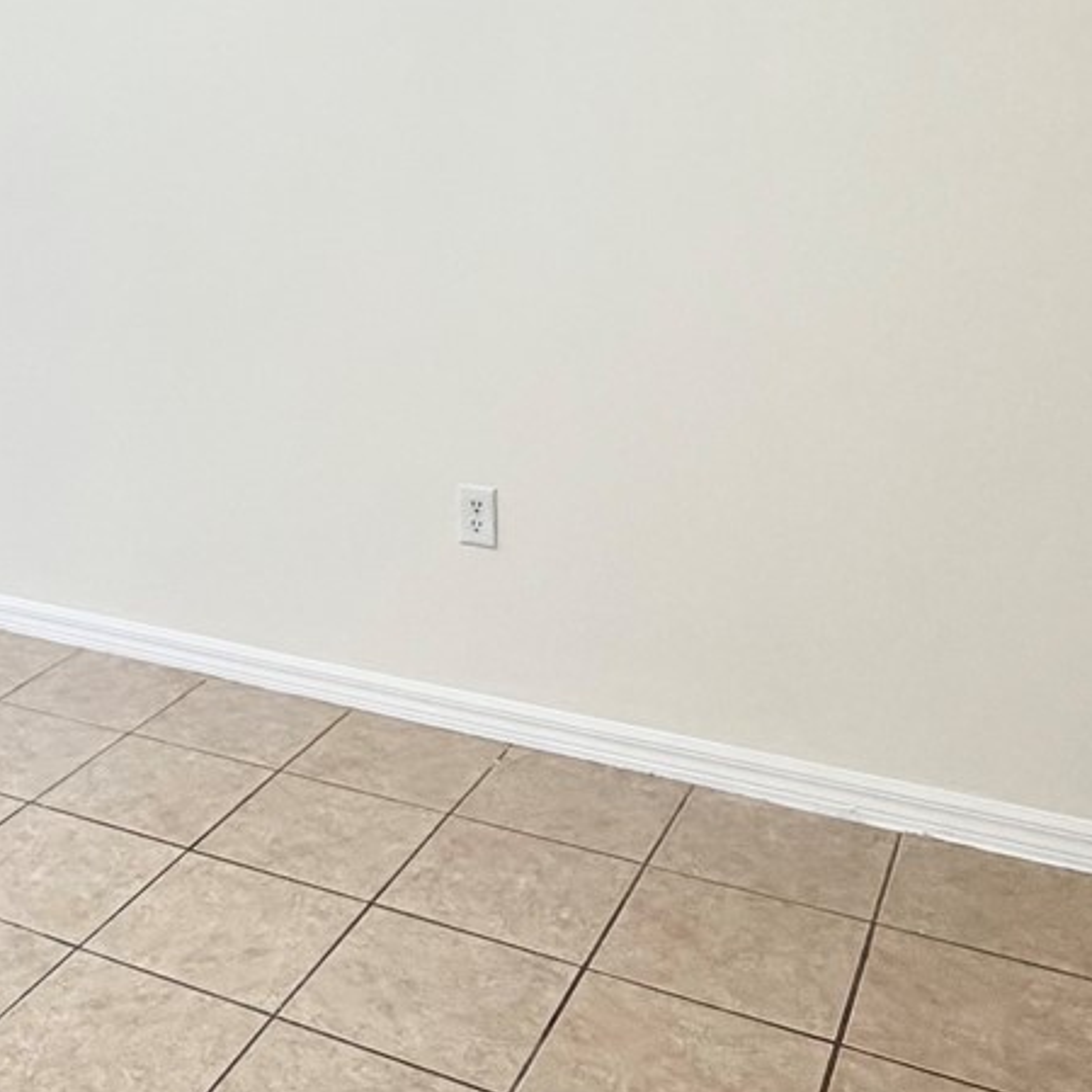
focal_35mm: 44
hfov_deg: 35.8
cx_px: 90
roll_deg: +2.4
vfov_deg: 36.1
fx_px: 1570
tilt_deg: -1.8
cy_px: 114
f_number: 2.2
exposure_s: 1/120
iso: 125
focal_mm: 2.22
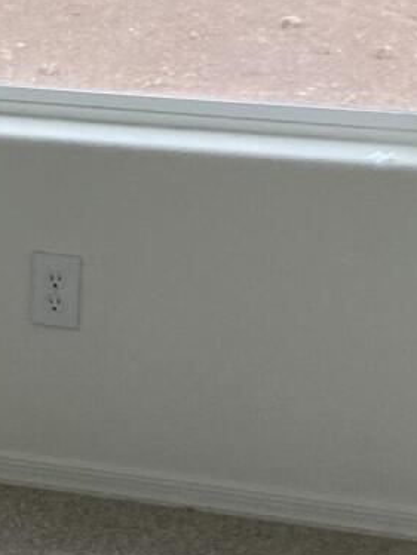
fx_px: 2230
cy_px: 313
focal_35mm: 139
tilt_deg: -17.3
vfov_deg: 14.2
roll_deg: +1.8
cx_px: -113
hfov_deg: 10.5
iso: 50
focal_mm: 4.25
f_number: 1.8
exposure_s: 1/122
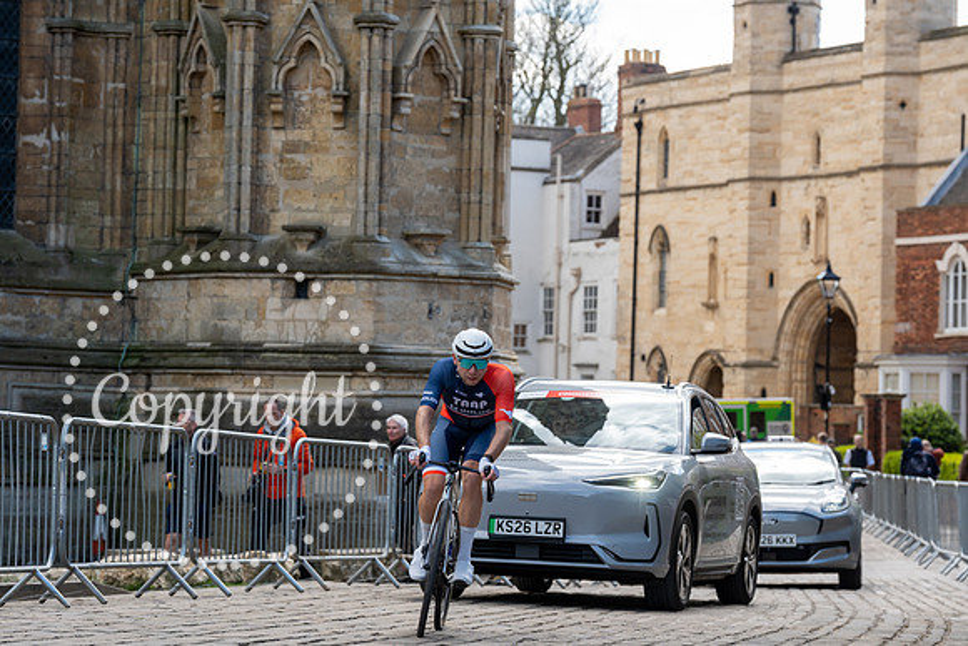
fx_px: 3120
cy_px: 323
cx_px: 484
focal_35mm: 116
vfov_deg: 11.8
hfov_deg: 17.6
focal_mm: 116
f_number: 5
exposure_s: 1/1000
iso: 800
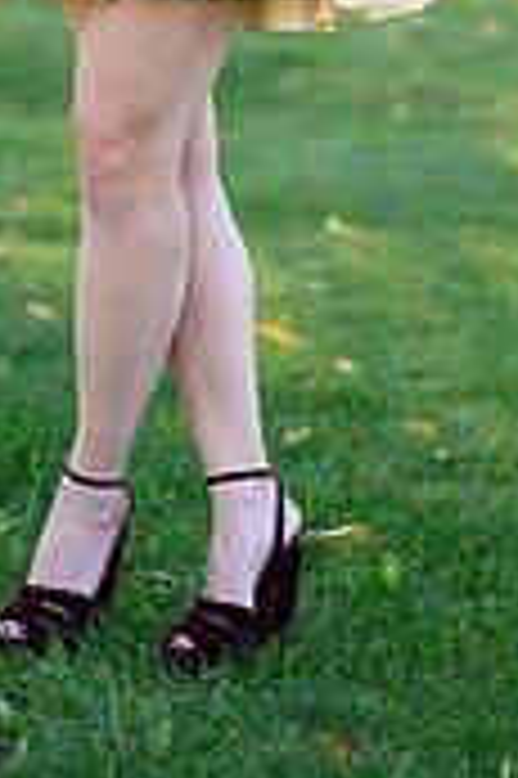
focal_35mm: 130
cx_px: 232
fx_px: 2811
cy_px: -108
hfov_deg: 10.5
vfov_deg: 15.3
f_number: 2
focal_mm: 50
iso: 320
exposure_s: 1/800
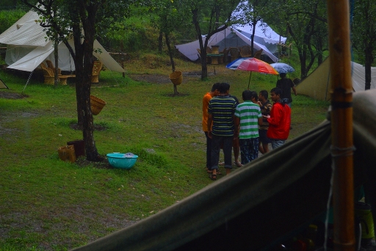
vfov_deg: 22.6
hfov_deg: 33.4
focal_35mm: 60
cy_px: 126
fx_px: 626
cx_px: 188
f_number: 5.3
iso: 400
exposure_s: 1/160
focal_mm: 40
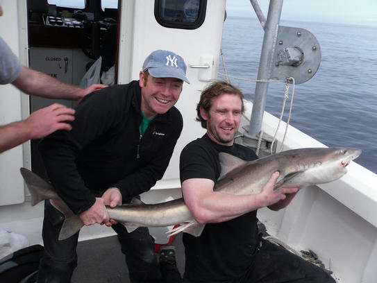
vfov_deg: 40.7
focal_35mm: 35
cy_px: 142
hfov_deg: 52.6
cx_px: 188
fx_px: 381
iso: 80
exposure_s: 1/152
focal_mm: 6.3
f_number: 8.2
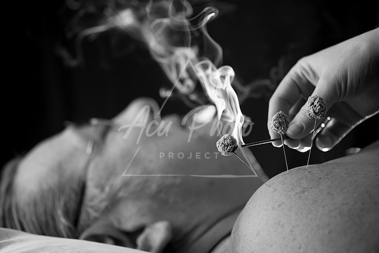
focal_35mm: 105
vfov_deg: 13.0
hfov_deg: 19.5
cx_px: 190
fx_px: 1106
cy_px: 126
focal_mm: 105
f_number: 4
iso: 800
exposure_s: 1/200
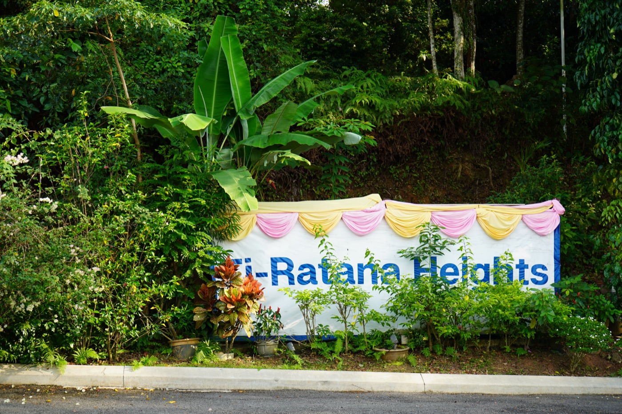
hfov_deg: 39.6
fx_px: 864
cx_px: 311
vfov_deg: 27.0
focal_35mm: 50
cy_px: 207
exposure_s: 1/125
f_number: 5.6
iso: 100
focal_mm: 50
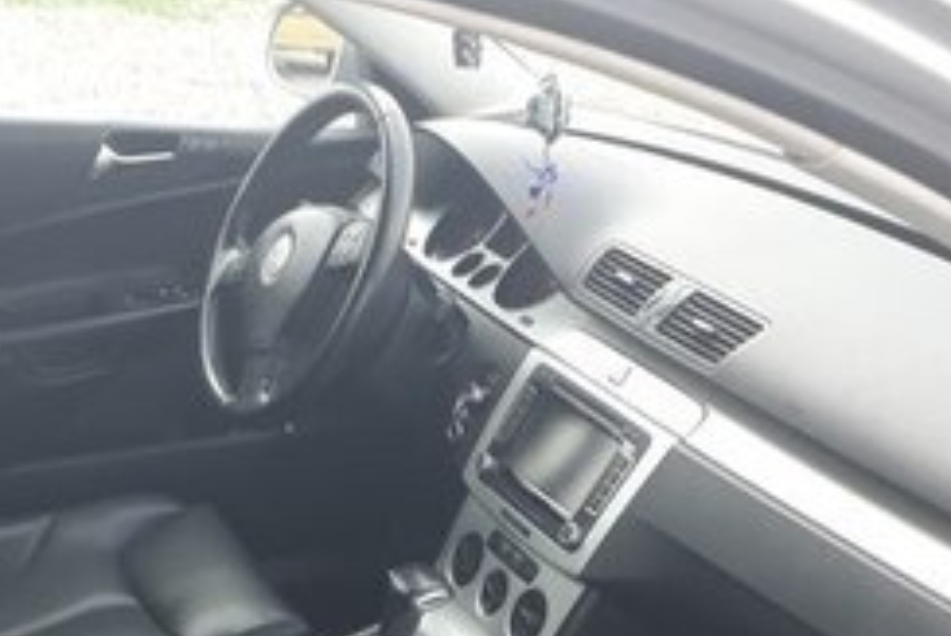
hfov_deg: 34.9
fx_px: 1507
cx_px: 382
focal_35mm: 57
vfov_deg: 21.6
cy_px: 812
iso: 40
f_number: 1.9
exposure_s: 1/33
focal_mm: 3.6
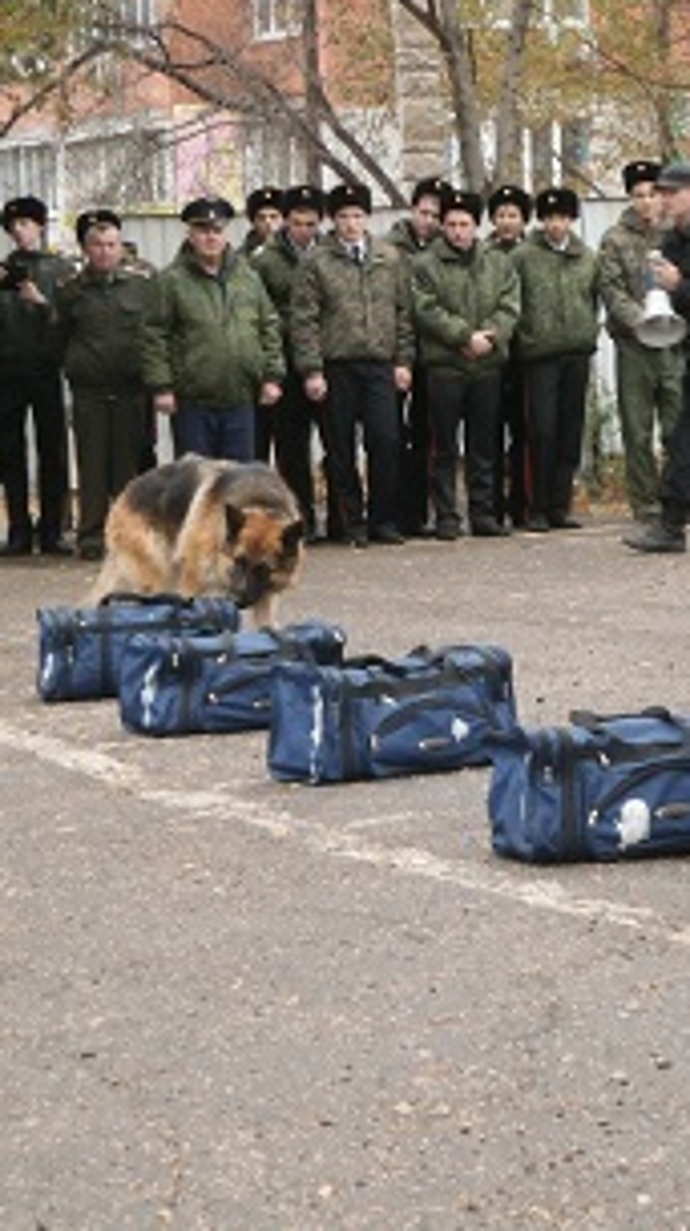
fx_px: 3489
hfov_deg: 11.3
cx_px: 504
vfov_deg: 20.0
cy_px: 616
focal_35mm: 107
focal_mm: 13
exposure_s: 1/50
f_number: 4.4
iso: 200
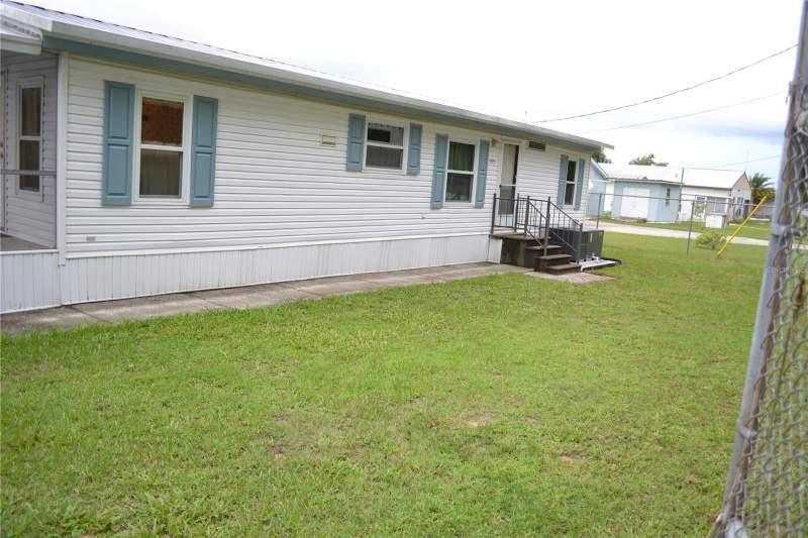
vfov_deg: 47.9
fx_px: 606
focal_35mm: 27
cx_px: 404
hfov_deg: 67.4
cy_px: 269
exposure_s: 1/125
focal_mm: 18
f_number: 5.6
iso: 360
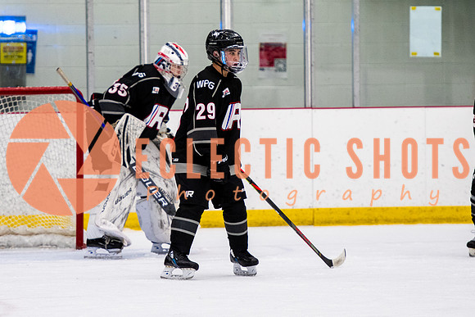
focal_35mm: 380
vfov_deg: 3.6
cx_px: 207
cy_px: 105
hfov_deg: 5.4
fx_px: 5012
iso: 1600
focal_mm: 180
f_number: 2.8
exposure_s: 1/640
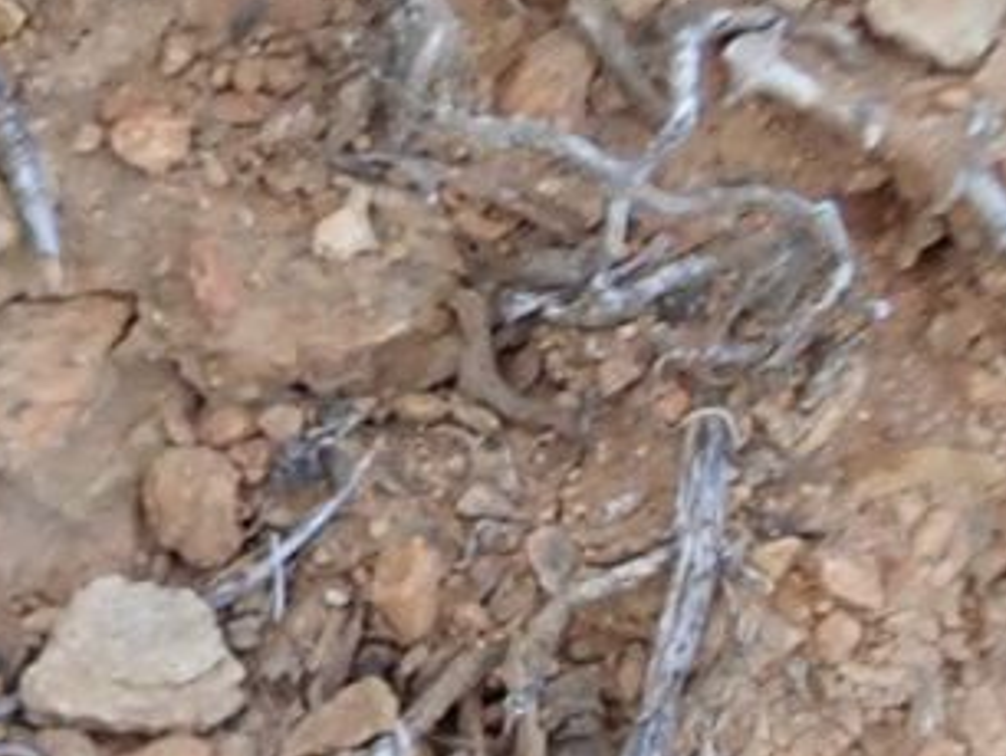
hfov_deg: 8.6
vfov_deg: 6.8
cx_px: -1861
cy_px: 2284
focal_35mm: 196
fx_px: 5701
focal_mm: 5.5
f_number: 3.2
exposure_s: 1/80
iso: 100
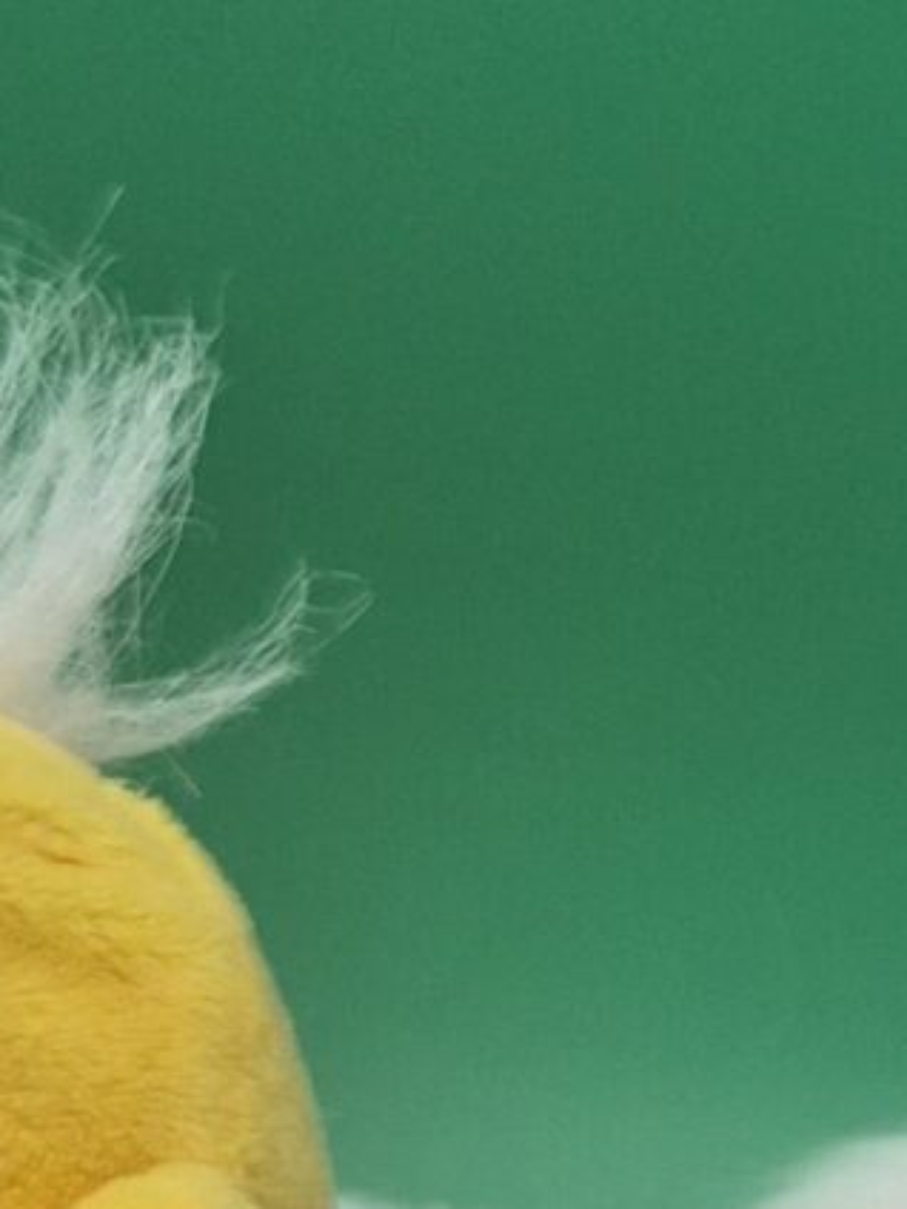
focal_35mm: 139
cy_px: 91
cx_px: 2122
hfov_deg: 9.6
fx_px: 4856
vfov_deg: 14.0
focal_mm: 5.4
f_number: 1.8
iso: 80
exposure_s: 1/612
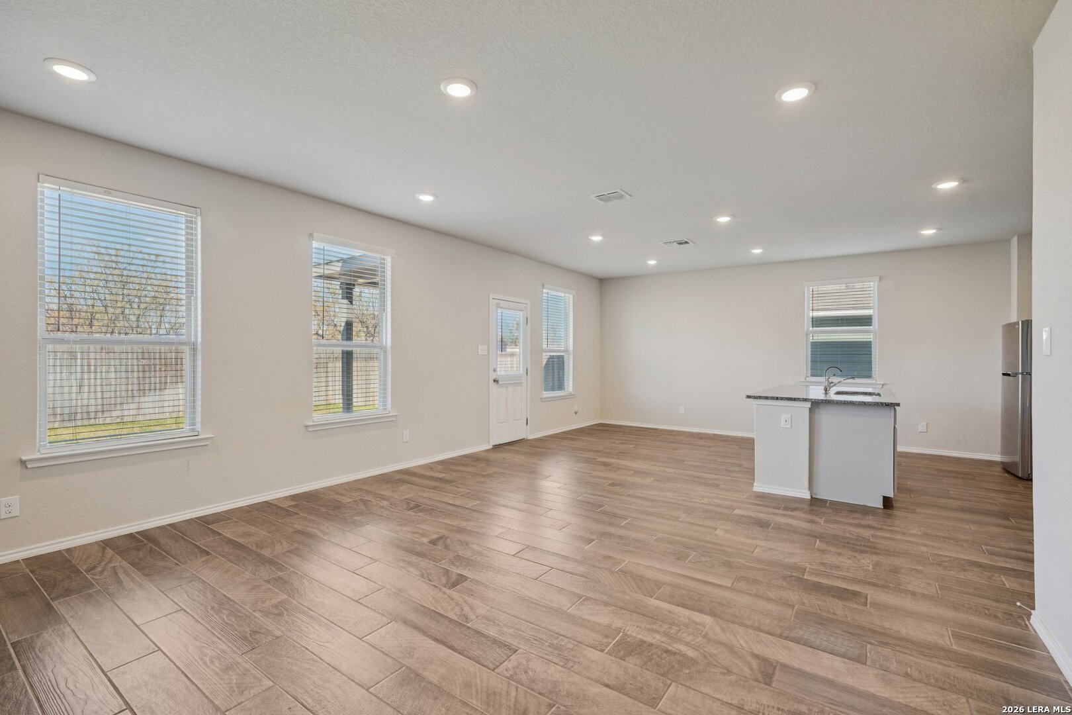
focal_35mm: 16
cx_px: 536
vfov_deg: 73.7
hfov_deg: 96.7
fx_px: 476
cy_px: 358
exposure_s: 1/30
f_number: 8
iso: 250
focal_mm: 16
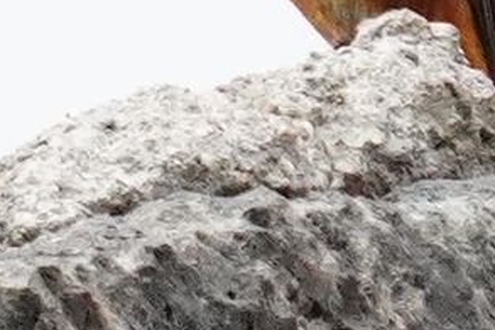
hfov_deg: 1.1
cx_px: 160
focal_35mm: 1825
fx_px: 25079
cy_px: -102
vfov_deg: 0.8
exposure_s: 1/2000
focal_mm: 594
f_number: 7.1
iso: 2000
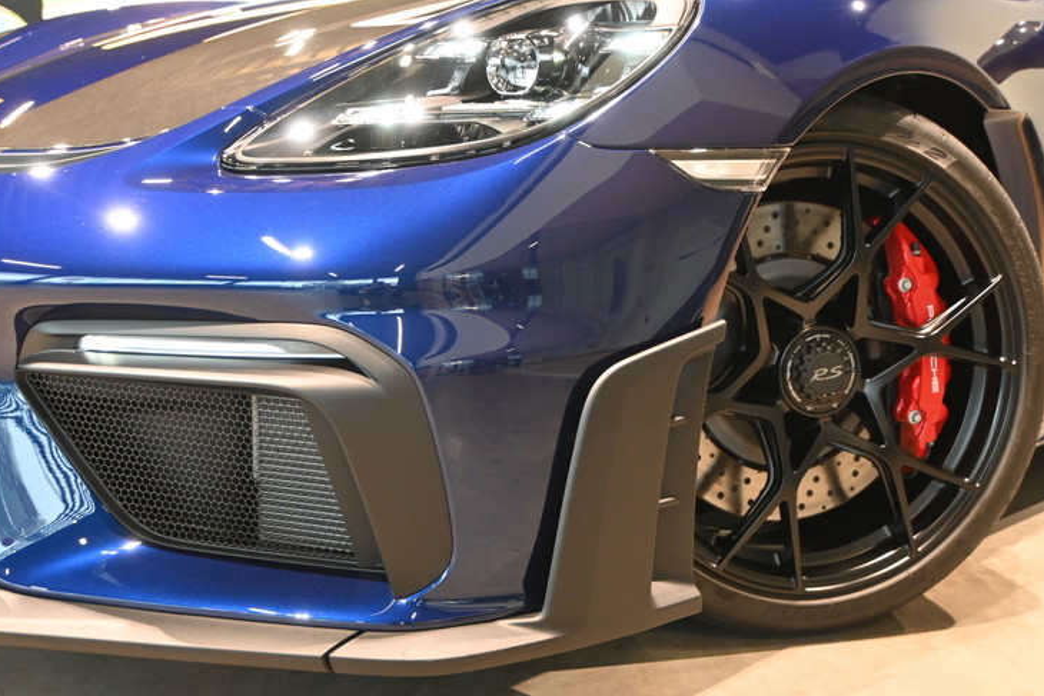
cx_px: 507
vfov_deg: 32.1
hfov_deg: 46.6
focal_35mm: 42
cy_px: 342
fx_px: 1212
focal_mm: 26.5
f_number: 4.5
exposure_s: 1/40
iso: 2000
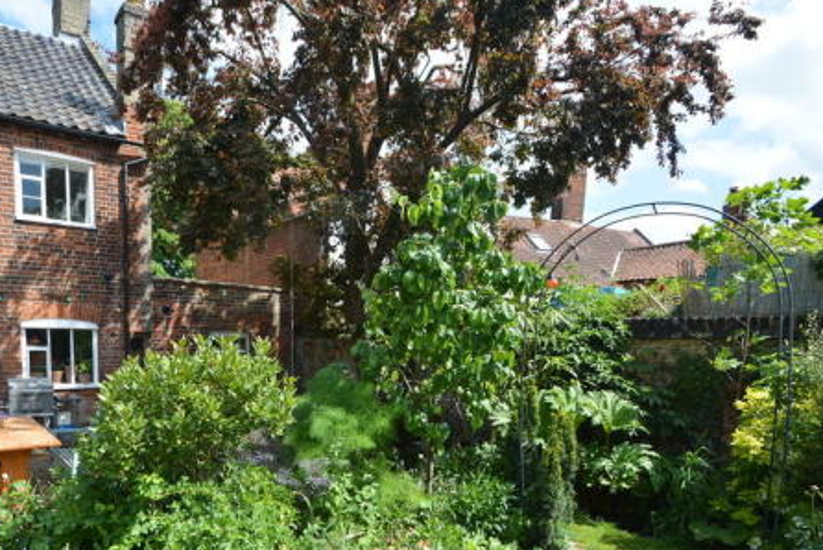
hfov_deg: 76.3
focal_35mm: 22
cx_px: 280
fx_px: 503
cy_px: 368
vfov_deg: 56.0
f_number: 8
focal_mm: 10
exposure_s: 1/250
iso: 180
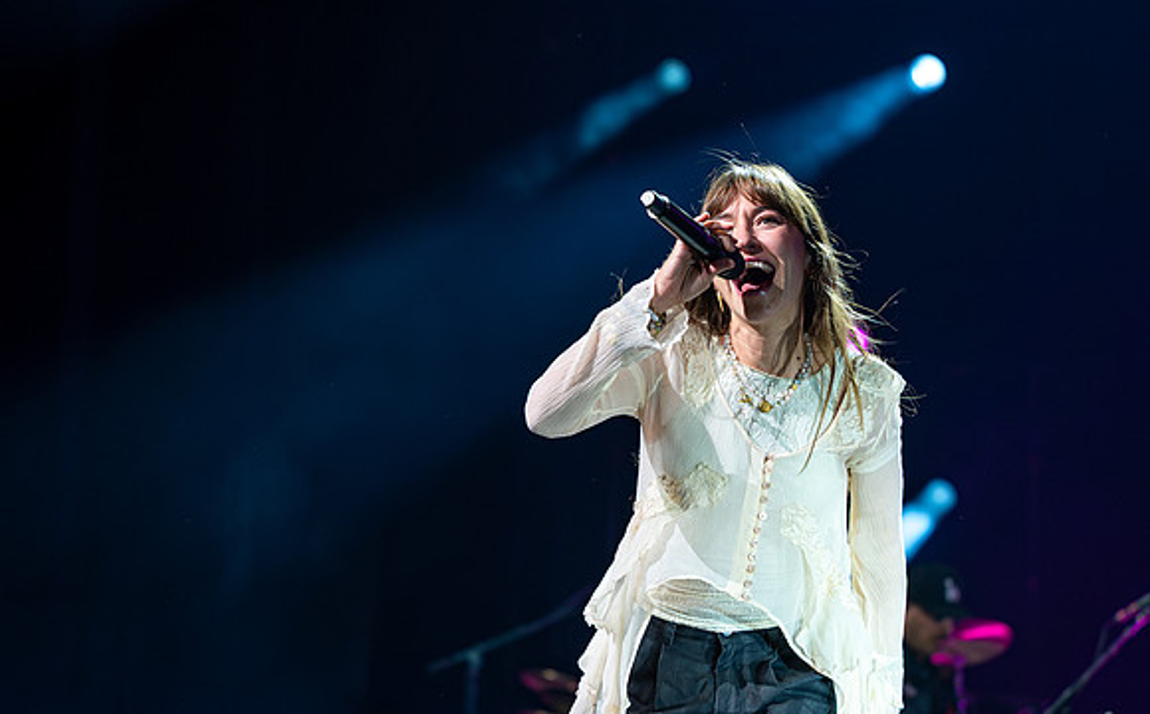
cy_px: 301
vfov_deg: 12.7
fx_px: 3211
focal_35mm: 103
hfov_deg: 20.3
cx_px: 636
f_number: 2.8
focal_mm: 81
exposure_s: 1/250
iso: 400
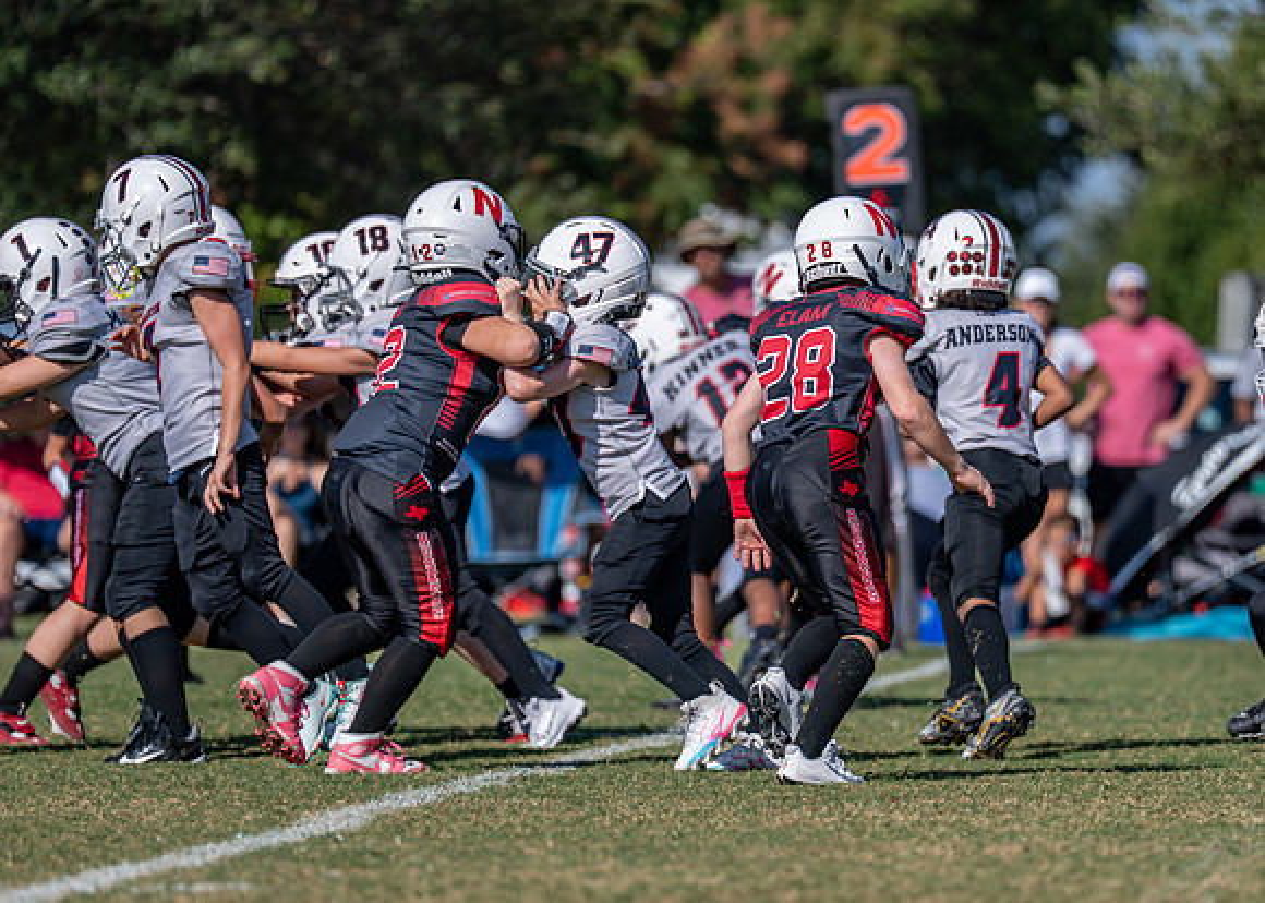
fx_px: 12084
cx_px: 763
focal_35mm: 336
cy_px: 452
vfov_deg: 4.3
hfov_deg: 6.0
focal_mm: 200
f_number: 2.8
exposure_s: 1/2500
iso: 100
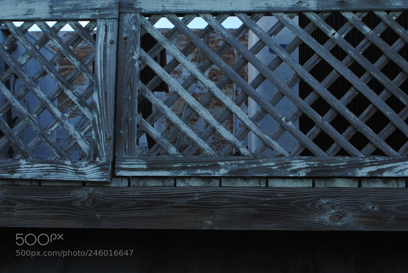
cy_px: 136
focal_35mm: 44
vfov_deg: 30.9
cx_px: 204
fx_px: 494
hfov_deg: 44.9
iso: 800
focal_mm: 29
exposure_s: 1/400
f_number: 10
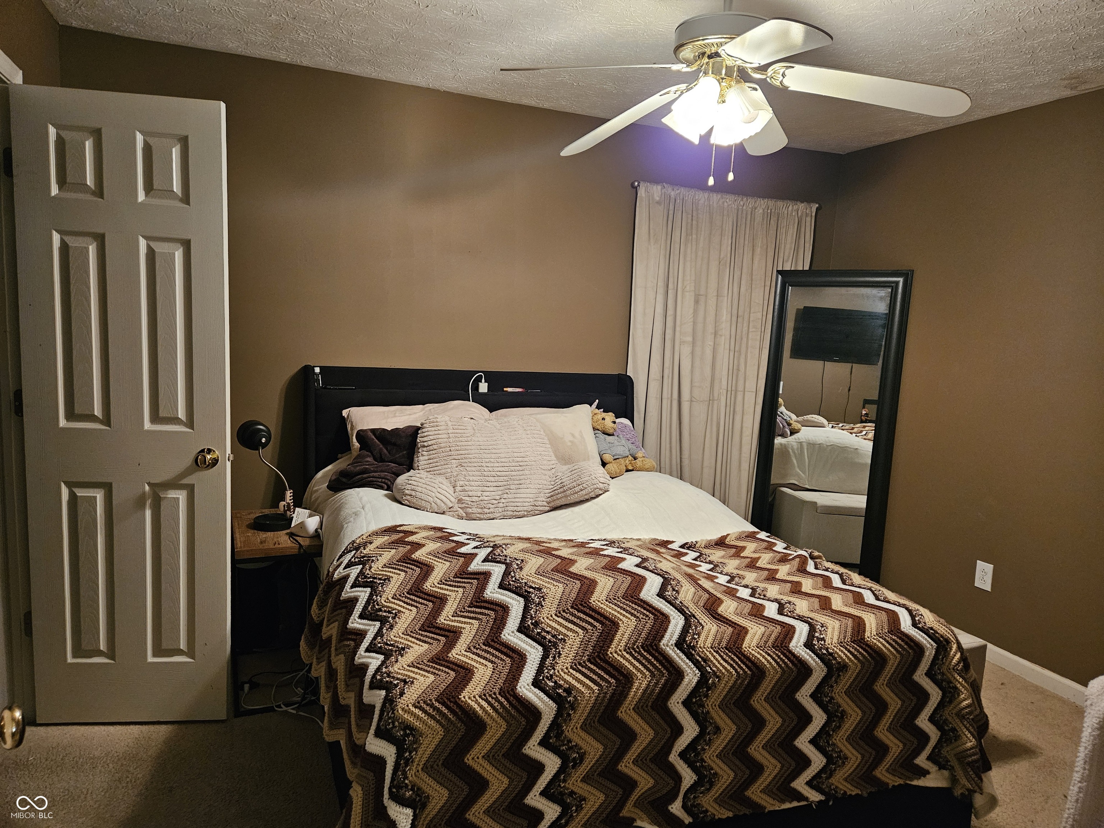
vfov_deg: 58.9
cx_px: 552
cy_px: 414
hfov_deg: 73.9
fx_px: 734
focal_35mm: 23
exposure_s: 1/40
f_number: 1.8
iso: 500
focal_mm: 5.4
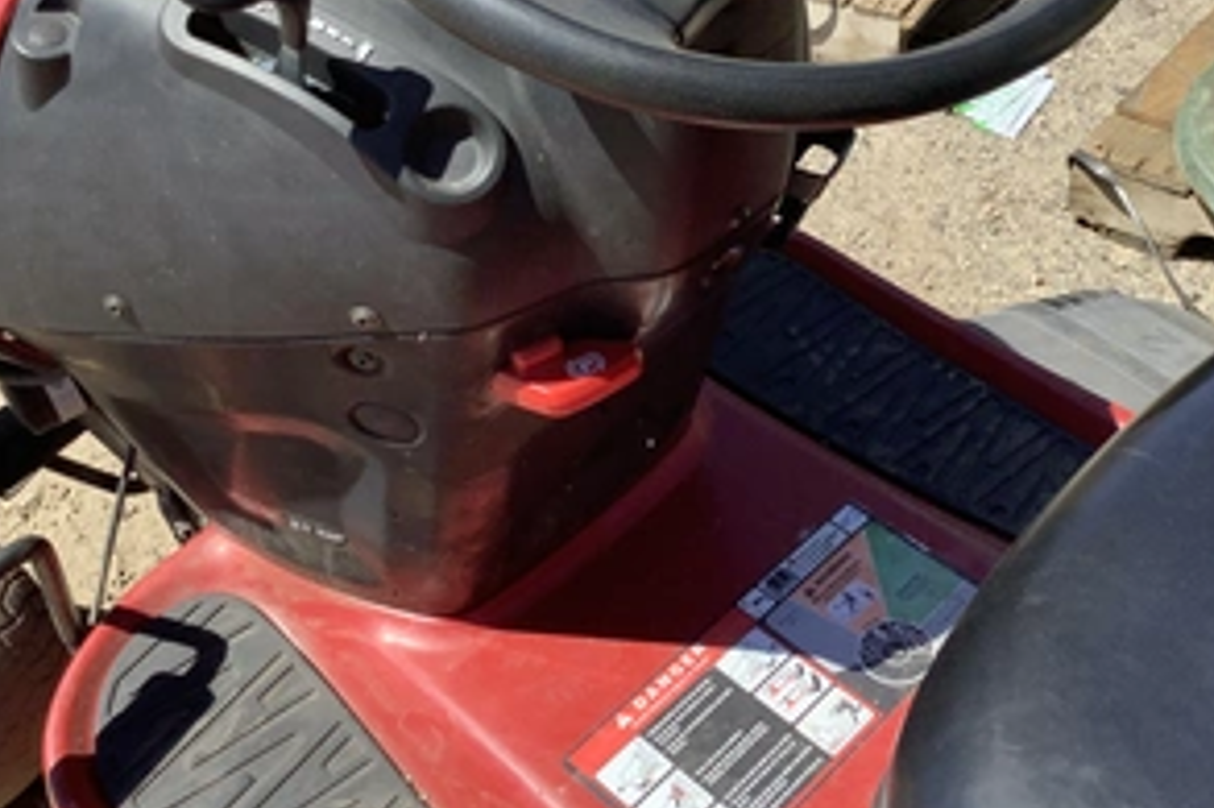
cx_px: 680
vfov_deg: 30.3
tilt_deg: -54.9
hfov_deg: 44.4
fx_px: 1483
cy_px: 294
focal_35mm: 44
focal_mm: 3.3
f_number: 2.4
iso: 25
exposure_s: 1/691
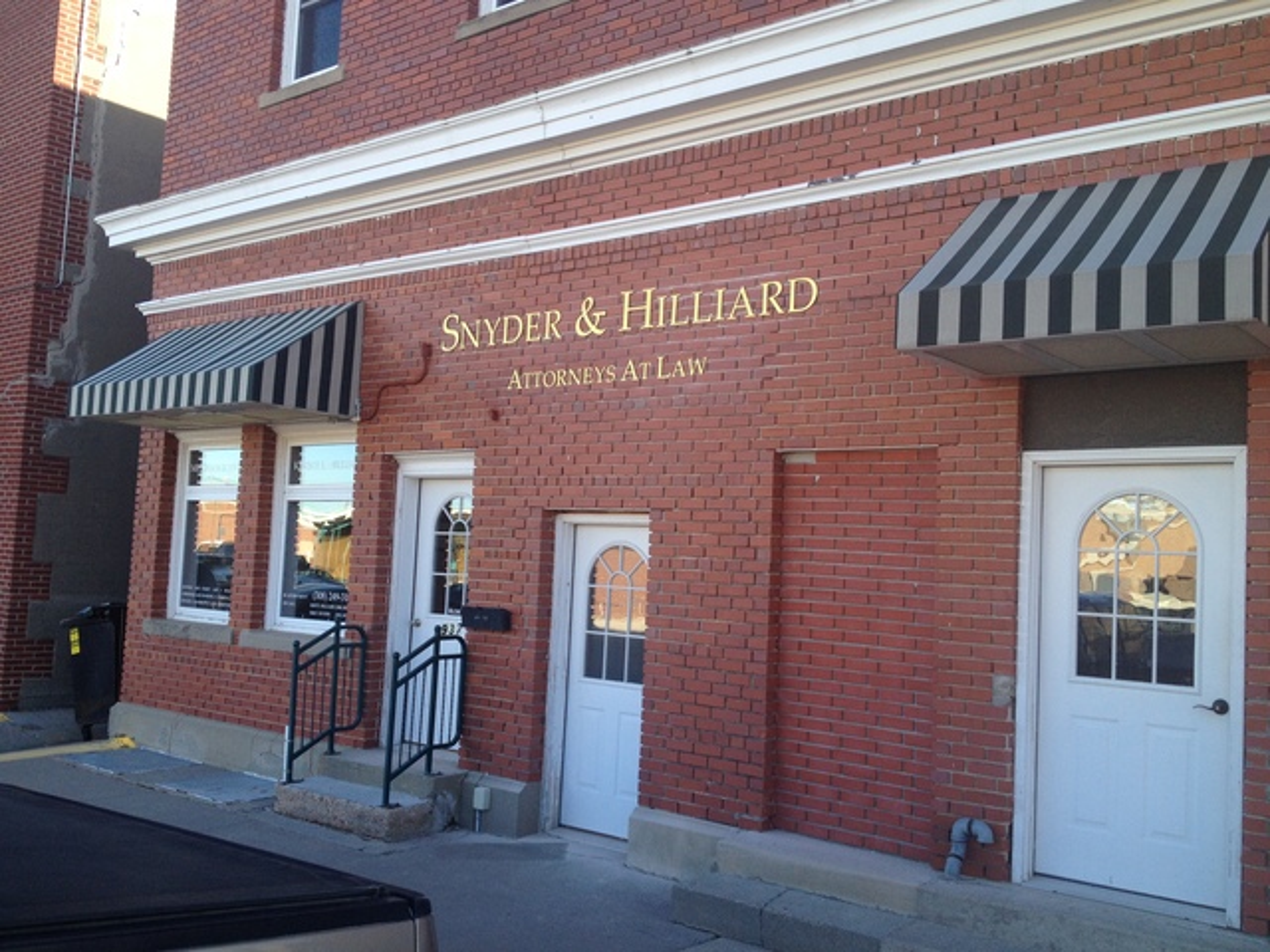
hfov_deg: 52.6
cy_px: 476
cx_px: 635
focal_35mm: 35
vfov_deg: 40.7
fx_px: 1284
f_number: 2.4
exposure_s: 1/277
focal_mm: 4.28
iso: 50
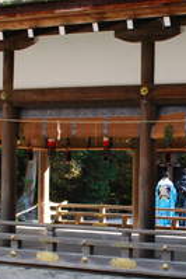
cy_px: 154
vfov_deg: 23.4
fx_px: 673
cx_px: 204
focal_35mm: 87
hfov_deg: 15.3
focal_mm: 18
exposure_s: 1/100
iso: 800
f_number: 9
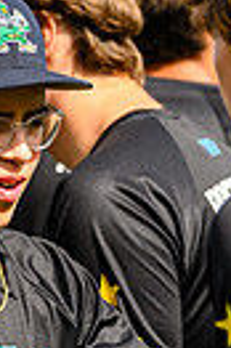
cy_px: 336
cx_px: -90
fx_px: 17109
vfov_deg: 1.2
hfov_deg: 0.8
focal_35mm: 1773
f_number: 3.2
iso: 125
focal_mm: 400
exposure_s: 1/2000
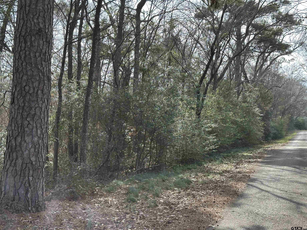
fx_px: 426
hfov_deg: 39.7
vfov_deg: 30.3
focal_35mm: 48
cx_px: 154
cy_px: 115
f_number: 1.78
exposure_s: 1/604
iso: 64
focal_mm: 6.86
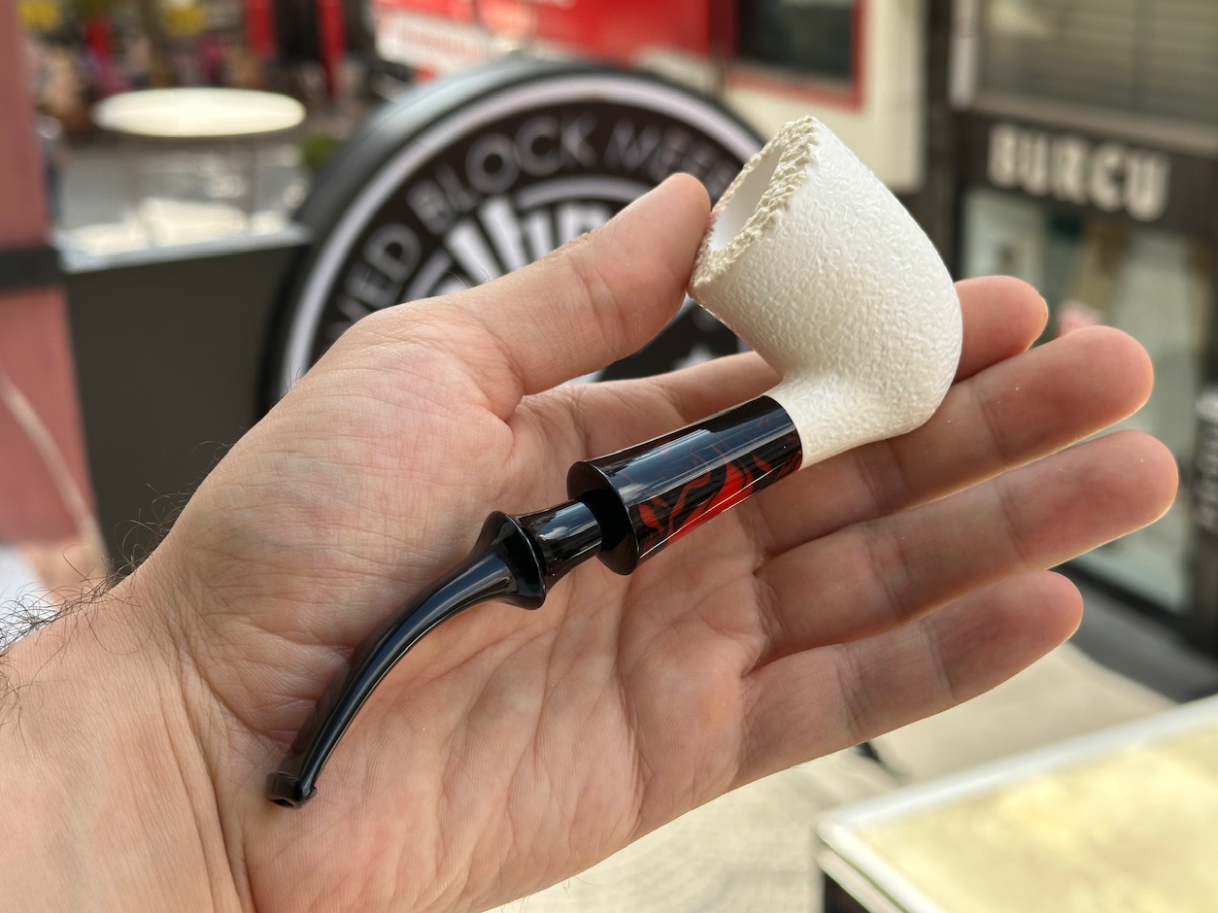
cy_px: 448
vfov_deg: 29.7
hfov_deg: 38.9
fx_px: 1724
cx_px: 613
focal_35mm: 49
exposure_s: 1/797
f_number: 1.78
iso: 64
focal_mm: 6.86
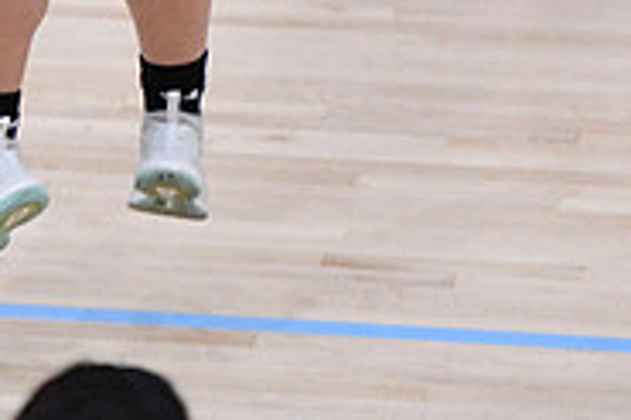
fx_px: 13204
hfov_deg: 2.7
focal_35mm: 754
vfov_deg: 1.8
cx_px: 80
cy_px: -560
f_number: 3.2
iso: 6400
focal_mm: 160
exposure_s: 1/1250
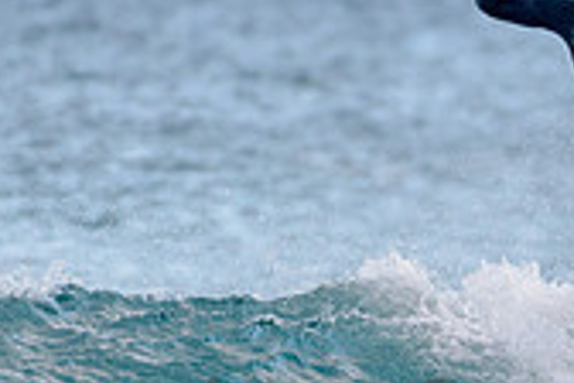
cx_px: 782
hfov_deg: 1.0
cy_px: 283
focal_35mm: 2109
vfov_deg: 0.7
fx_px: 33624
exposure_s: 1/1600
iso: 800
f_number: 5.6
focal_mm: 500
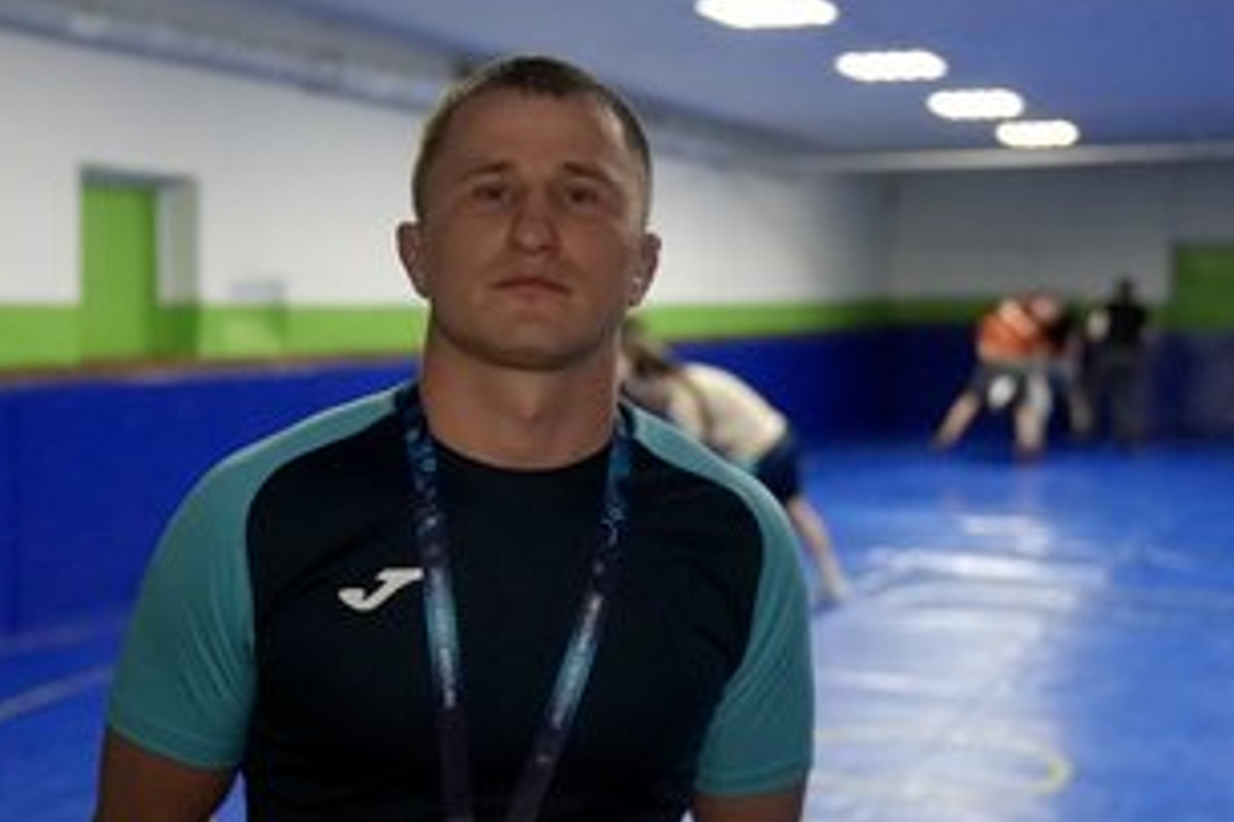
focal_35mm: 55
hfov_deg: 36.2
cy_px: 429
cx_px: 565
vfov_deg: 24.6
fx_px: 1885
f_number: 2.8
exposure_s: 1/60
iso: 12800
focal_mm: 42
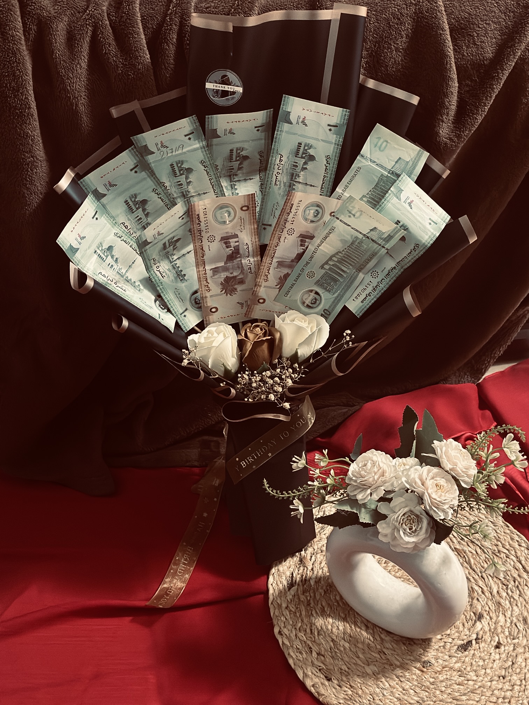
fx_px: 978
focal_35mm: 48
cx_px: 264
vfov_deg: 39.7
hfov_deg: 30.3
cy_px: 352
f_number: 1.78
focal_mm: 6.86
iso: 640
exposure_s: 1/40
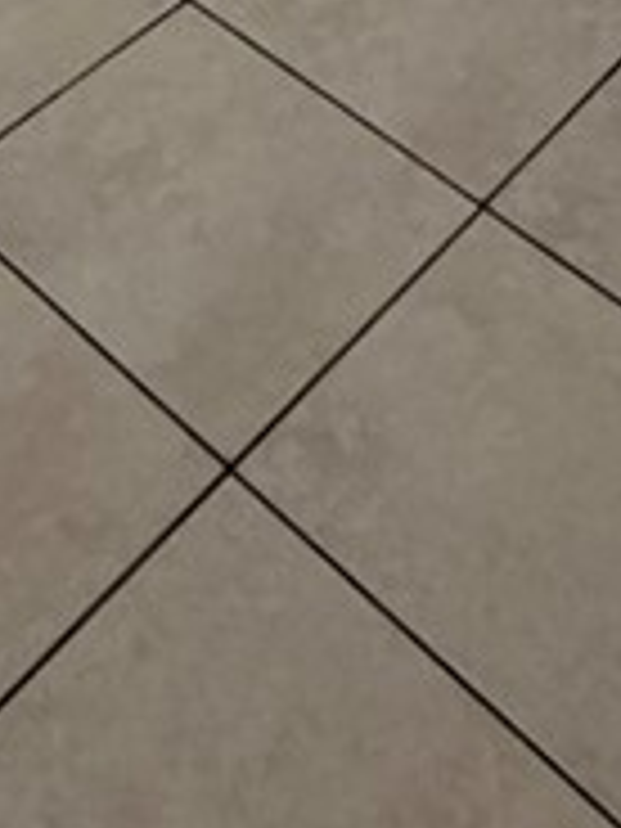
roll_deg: -1.9
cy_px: -1044
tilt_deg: -8.2
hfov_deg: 18.6
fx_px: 1866
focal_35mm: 78
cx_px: 90
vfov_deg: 15.9
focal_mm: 2.22
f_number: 2.2
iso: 160
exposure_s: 1/120
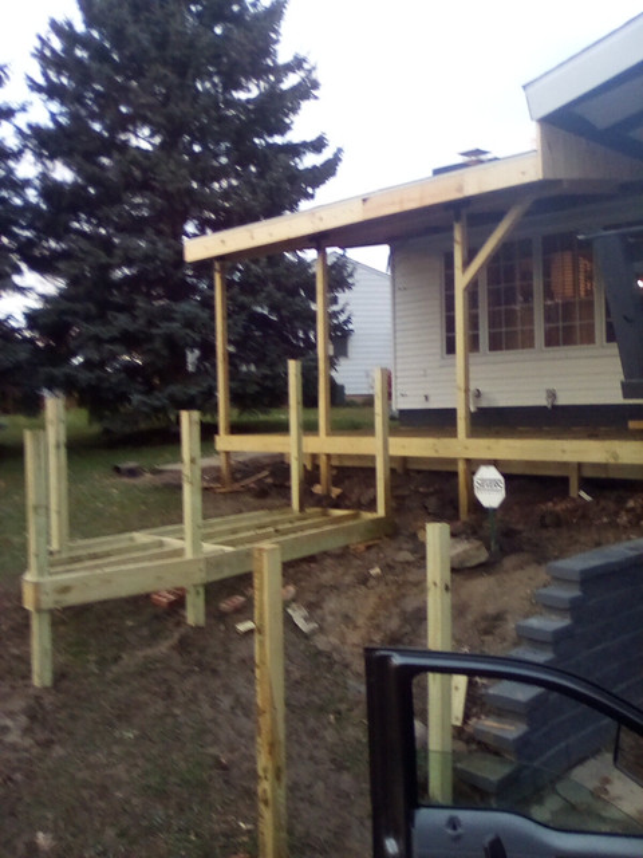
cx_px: 322
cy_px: 429
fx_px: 867
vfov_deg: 52.6
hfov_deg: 40.7
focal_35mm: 35
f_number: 2.8
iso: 69
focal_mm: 2.9
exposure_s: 1/33.3
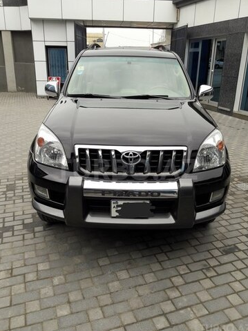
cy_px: 169
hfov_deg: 48.2
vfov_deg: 61.7
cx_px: 126
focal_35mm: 29
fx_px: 277
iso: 40
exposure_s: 1/517
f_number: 1.9
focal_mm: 3.7
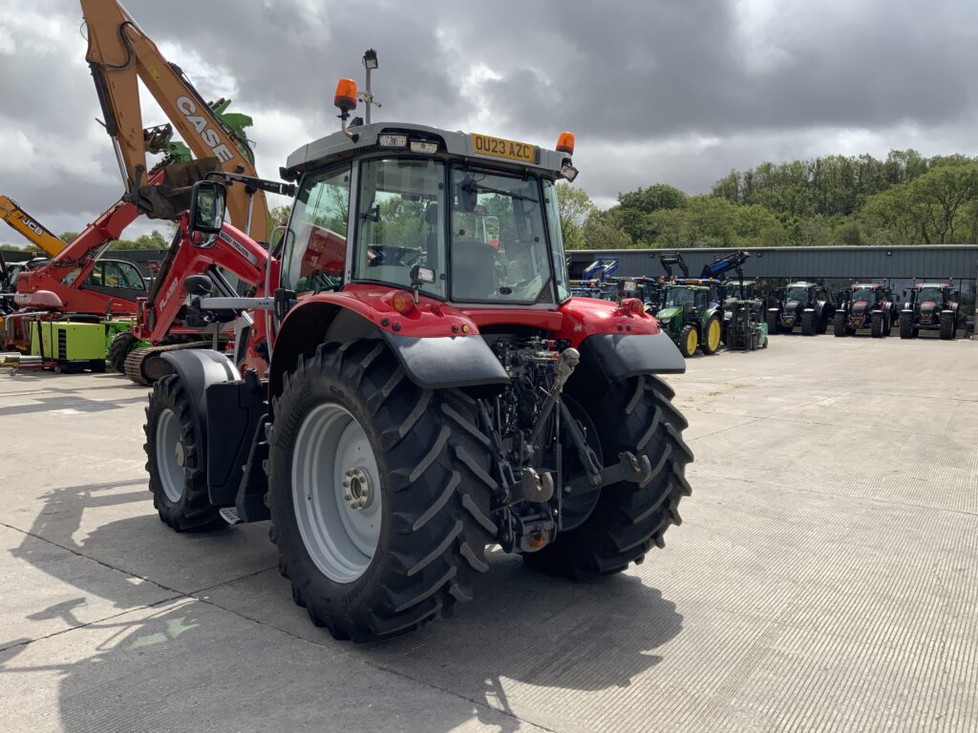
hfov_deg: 61.7
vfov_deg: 48.2
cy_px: 366
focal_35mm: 29
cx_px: 489
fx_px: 819
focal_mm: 3
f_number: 1.8
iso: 20
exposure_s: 1/2427
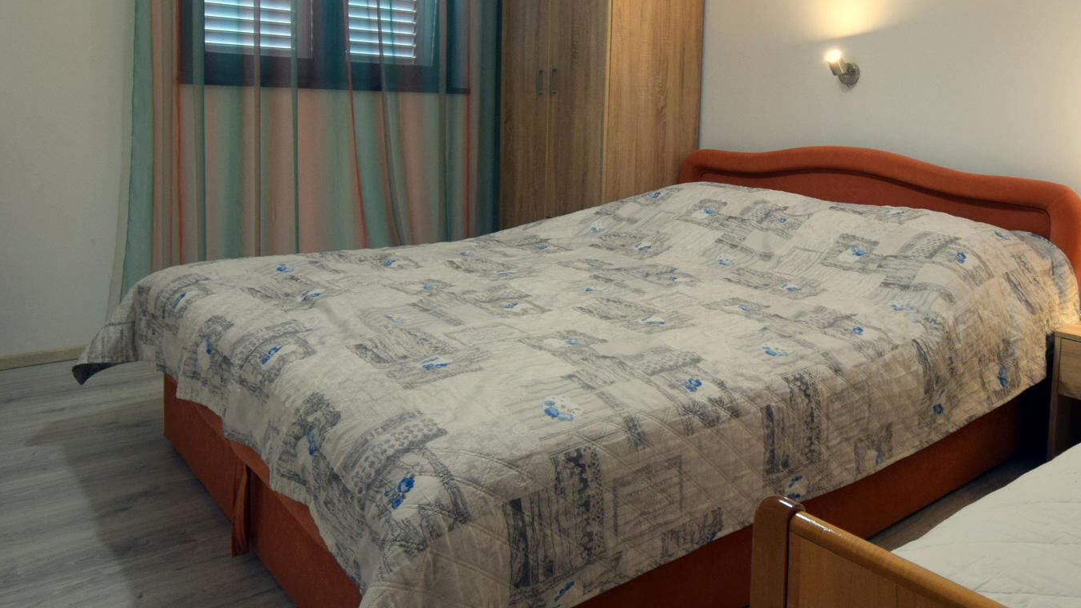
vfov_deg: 40.3
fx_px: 803
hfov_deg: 67.1
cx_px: 660
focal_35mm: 28
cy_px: 152
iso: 560
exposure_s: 1/60
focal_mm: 10
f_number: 4
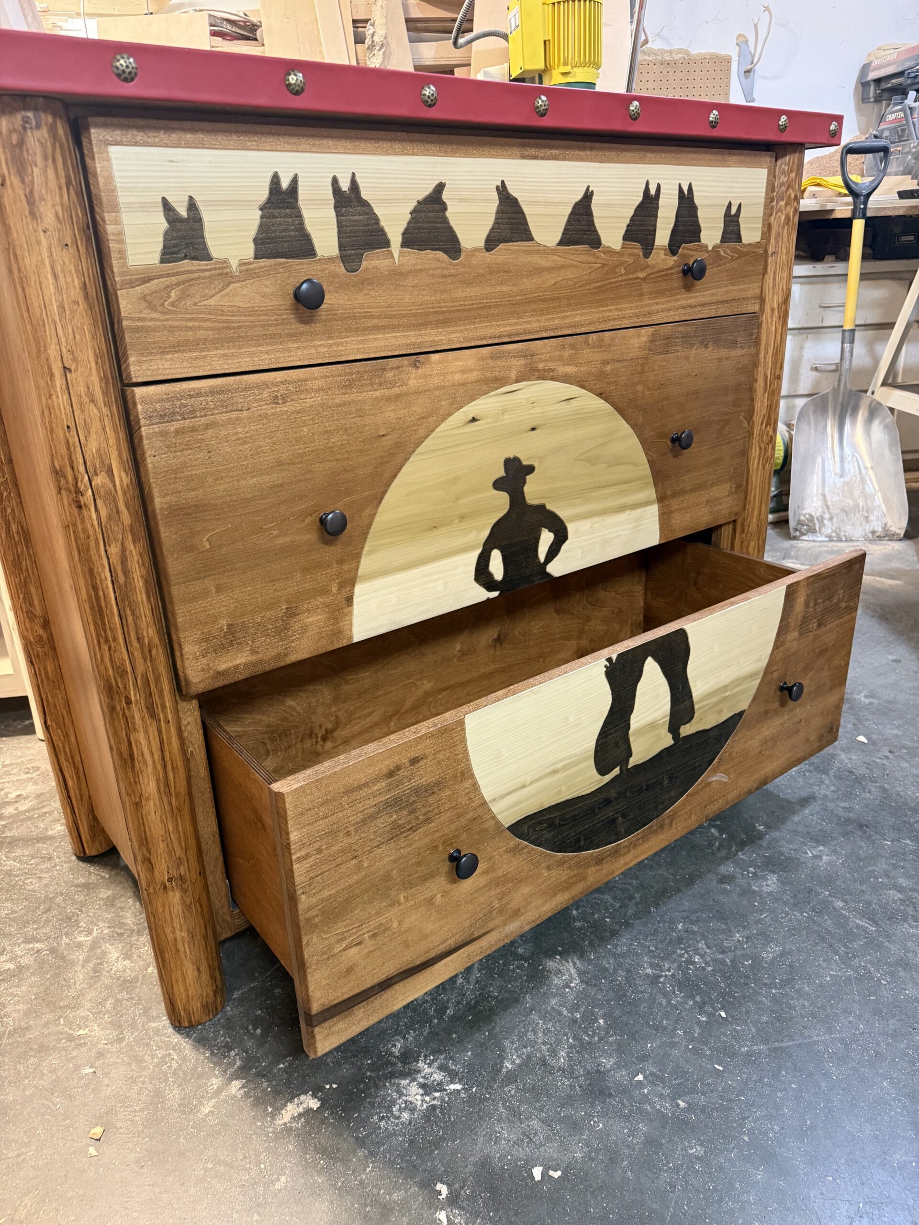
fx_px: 850
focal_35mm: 24
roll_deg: +2.2
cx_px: 460
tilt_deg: -21.0
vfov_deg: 71.6
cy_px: 612
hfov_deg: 56.8
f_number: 1.78
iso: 400
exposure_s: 1/60
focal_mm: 6.76
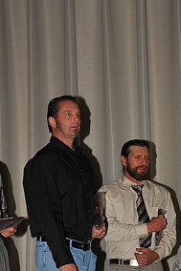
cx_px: 71
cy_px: 228
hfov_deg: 13.4
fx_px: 770
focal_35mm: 102
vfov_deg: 19.8
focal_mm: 50
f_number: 8
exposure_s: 1/200
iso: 250
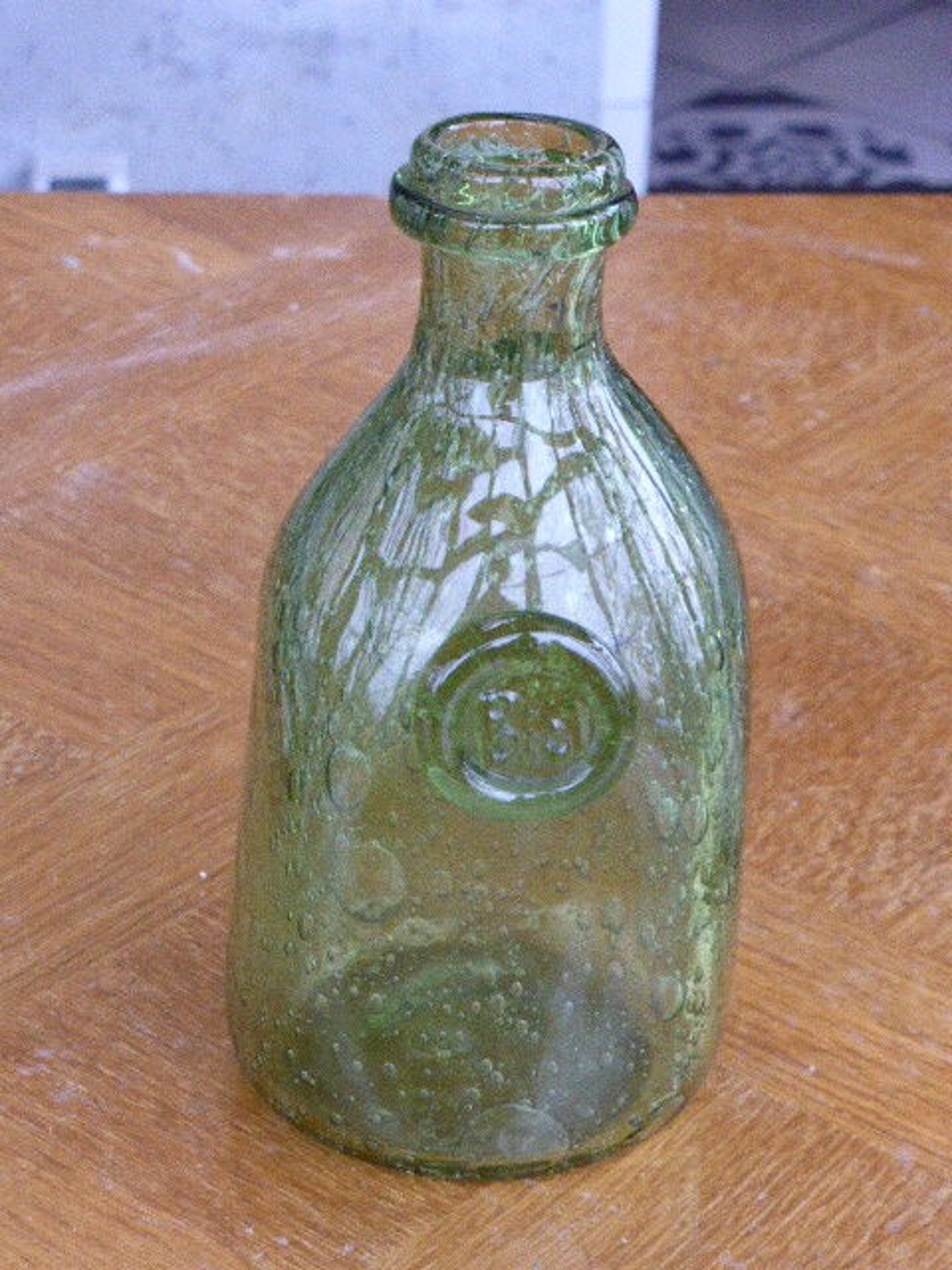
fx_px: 3814
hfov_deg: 14.2
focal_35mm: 104
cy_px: 635
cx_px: 476
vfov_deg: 18.9
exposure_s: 1/40
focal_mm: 17.1
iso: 800
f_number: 5.3
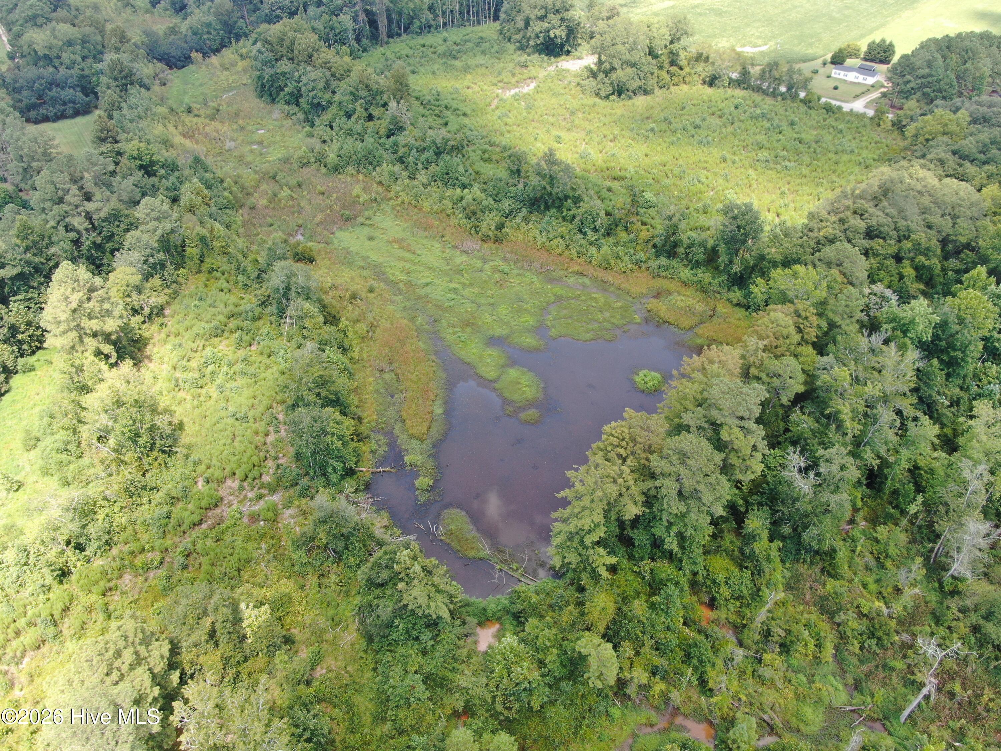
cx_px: 500
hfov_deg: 71.6
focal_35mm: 24
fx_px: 694
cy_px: 376
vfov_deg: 56.8
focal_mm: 4.39
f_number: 2.8
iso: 100
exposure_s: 1/200
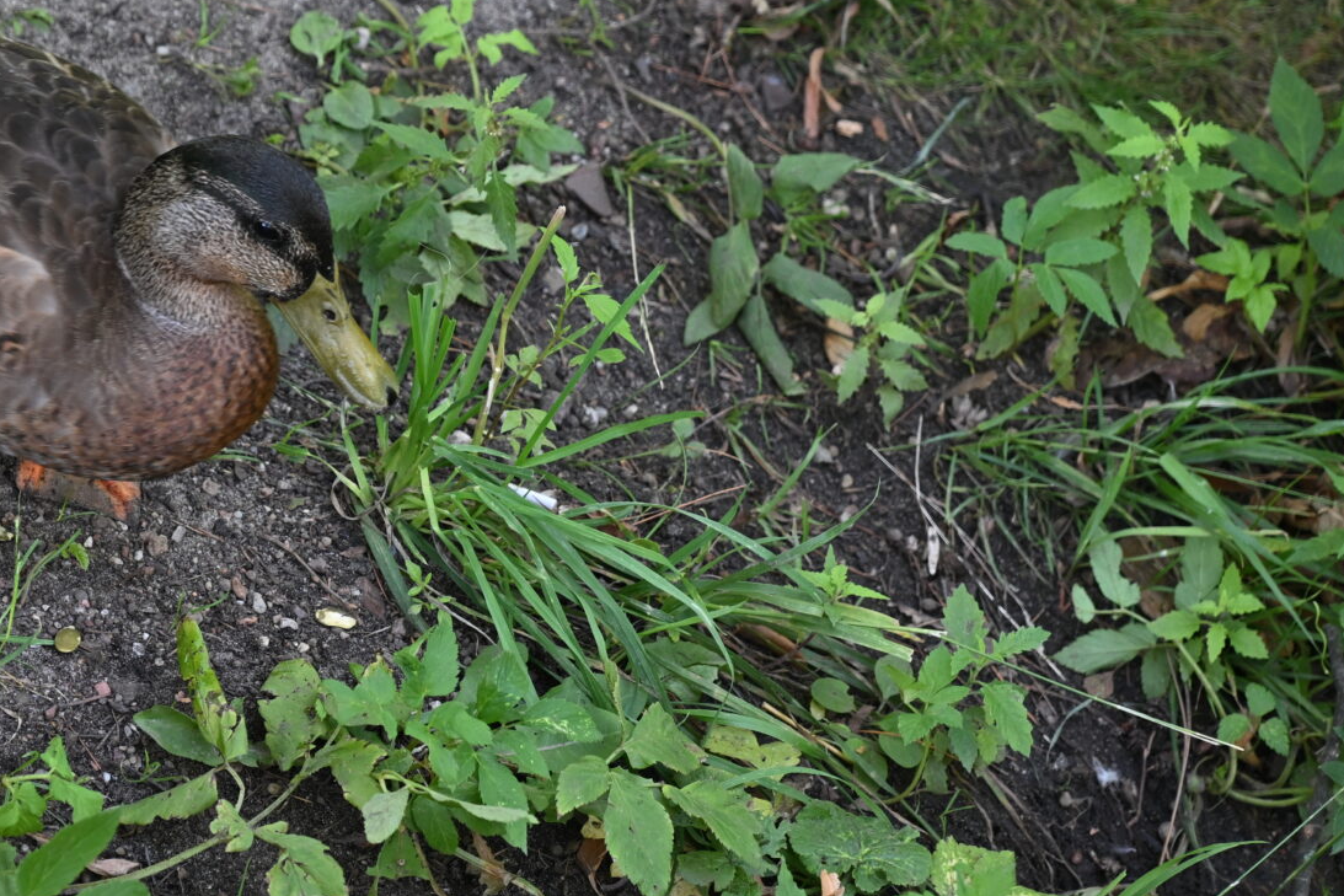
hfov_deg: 7.3
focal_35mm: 281
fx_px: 10491
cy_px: 138
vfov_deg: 4.9
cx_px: 211
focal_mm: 120
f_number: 4
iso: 450
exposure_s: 1/125
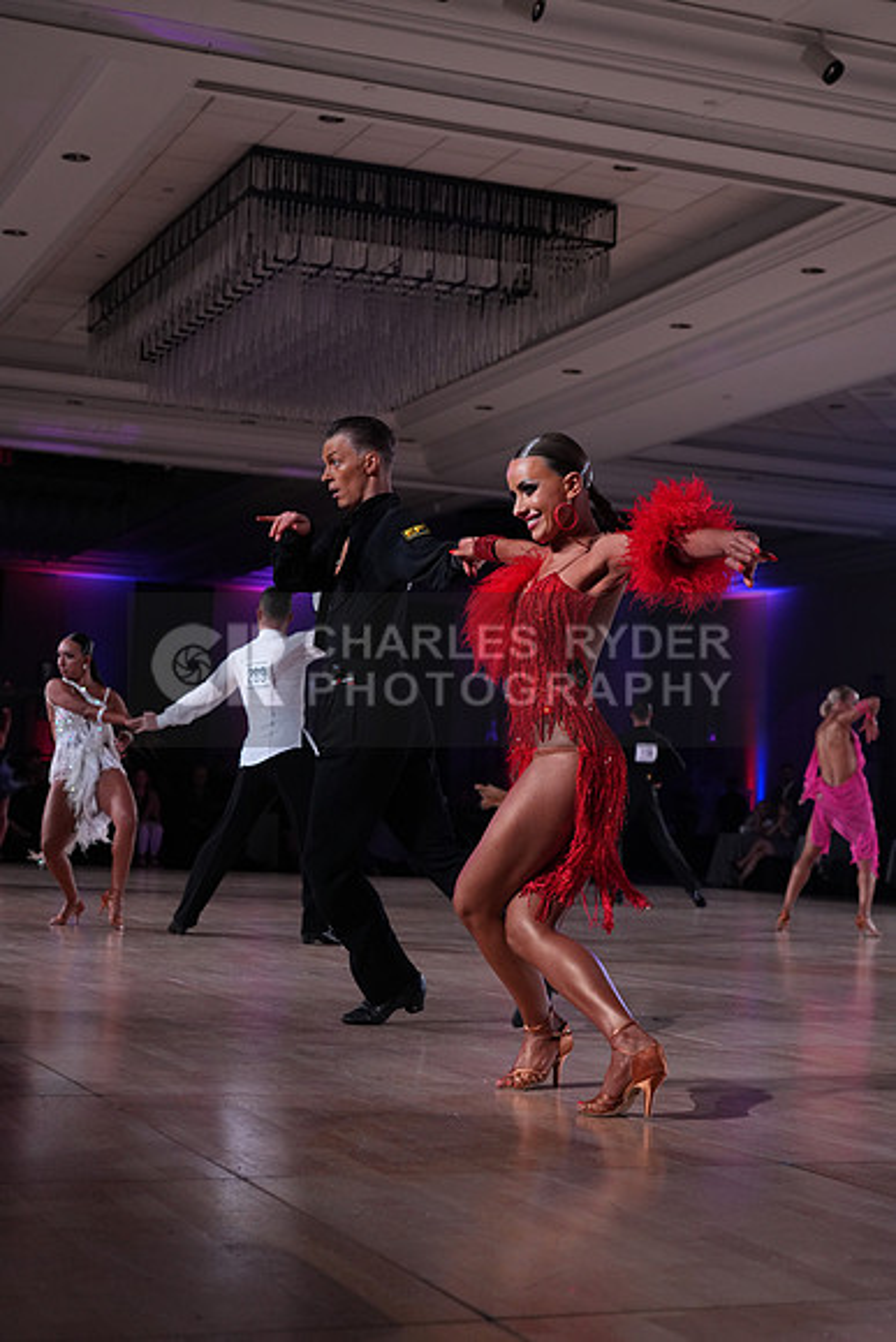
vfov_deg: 36.9
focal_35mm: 54
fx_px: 2015
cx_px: 448
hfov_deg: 25.1
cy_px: 671
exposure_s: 1/400
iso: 2500
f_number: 5
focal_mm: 54
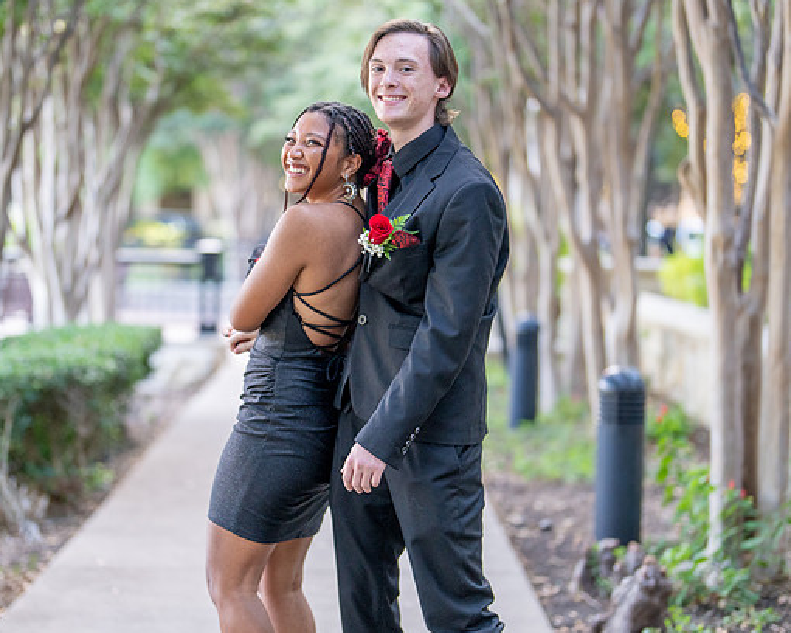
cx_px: 345
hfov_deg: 23.3
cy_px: 342
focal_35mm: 82
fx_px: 1920
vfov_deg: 18.7
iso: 400
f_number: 1.2
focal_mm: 50
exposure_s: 1/800
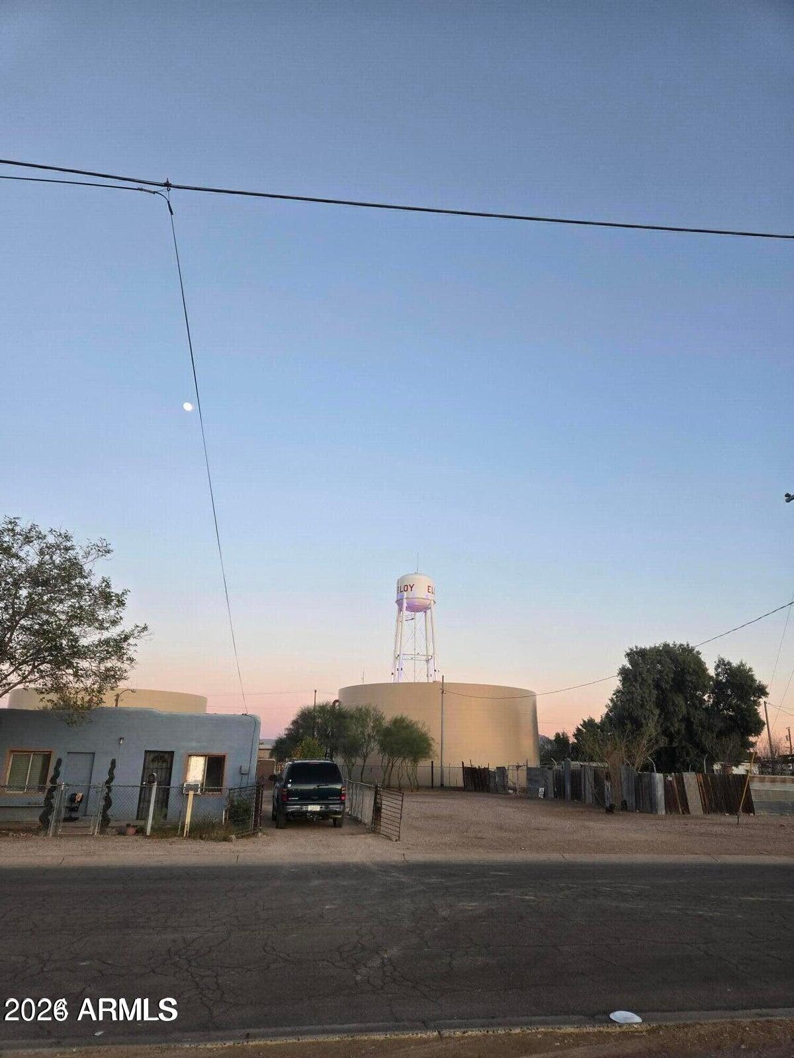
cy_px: 529
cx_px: 397
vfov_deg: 73.9
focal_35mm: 23
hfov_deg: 58.9
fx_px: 703
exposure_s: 1/180
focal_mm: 5.4
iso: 80
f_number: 1.8
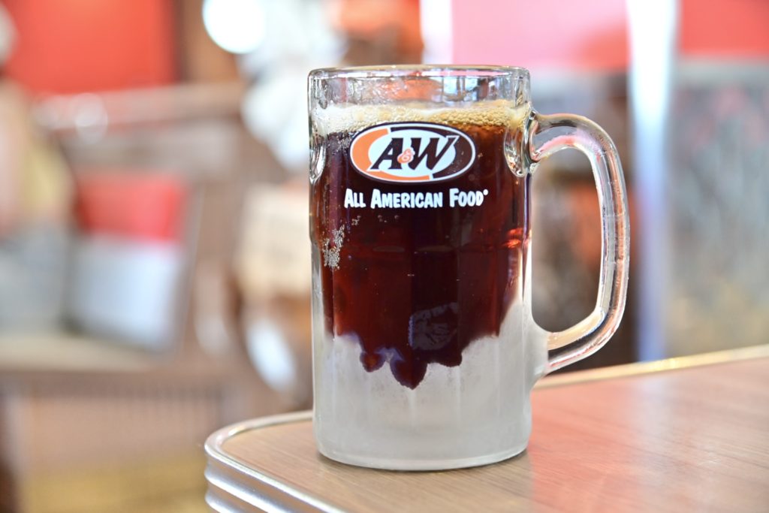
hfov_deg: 28.8
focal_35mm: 70
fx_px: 1495
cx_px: 384
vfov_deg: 19.5
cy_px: 256
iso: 1100
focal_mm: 70
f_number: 4
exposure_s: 1/80
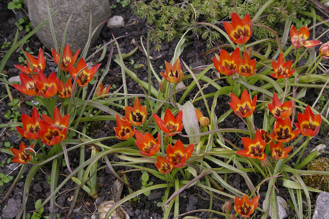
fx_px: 1000
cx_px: 164
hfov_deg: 18.7
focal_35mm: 110
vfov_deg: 12.5
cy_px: 110
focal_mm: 73
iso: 200
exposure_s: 1/100
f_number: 8
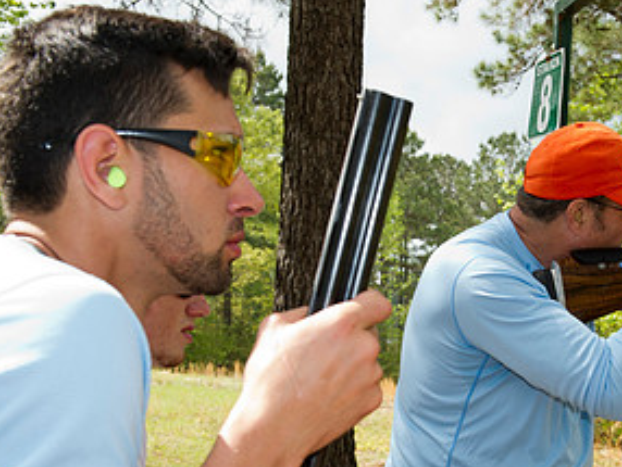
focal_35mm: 74
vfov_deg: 19.8
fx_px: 1331
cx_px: 498
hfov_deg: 25.8
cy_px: 328
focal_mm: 38
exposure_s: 1/250
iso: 400
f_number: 8
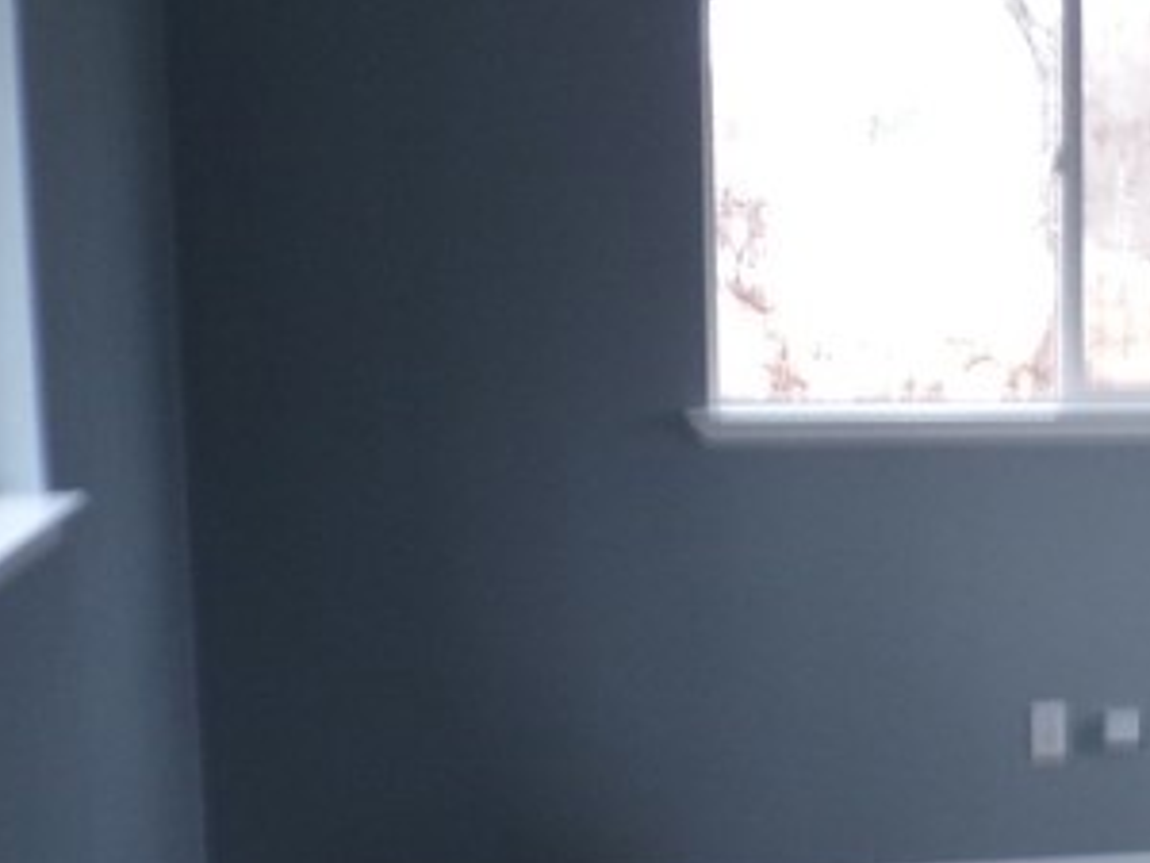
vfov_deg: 17.9
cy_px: 667
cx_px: 1426
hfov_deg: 21.8
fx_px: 2724
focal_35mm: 82
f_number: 3
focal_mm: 4.3
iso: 200
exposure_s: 1/18
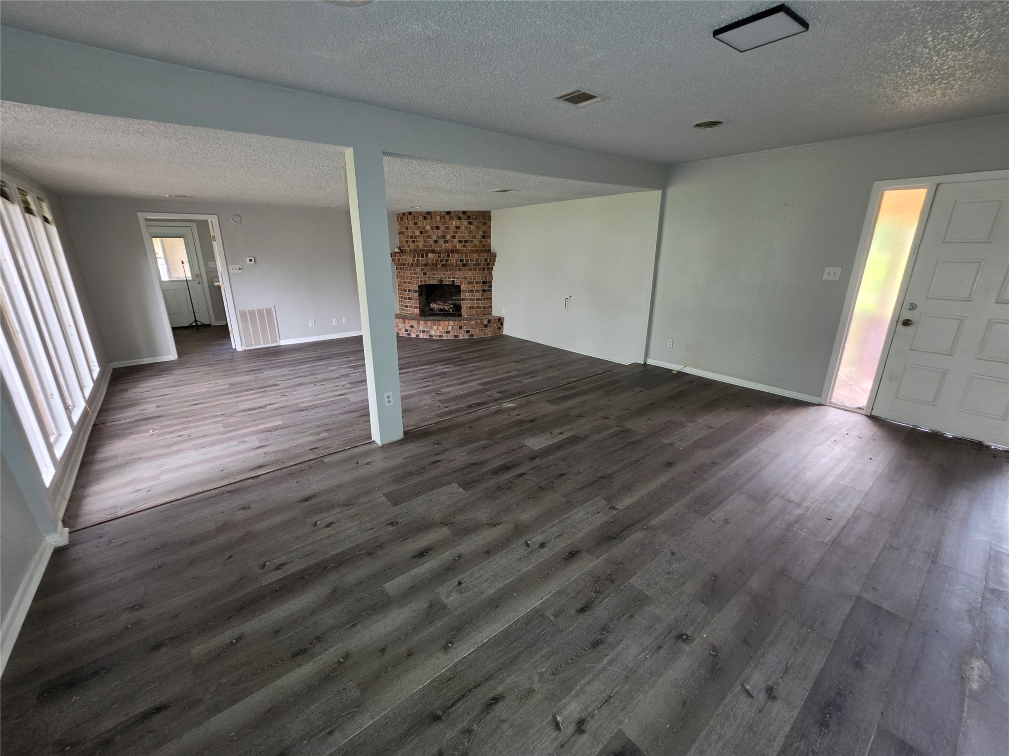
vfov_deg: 89.9
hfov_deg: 106.2
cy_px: 378
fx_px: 379
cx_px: 504
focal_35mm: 13
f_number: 1.9
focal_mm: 2.2
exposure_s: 1/60
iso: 200
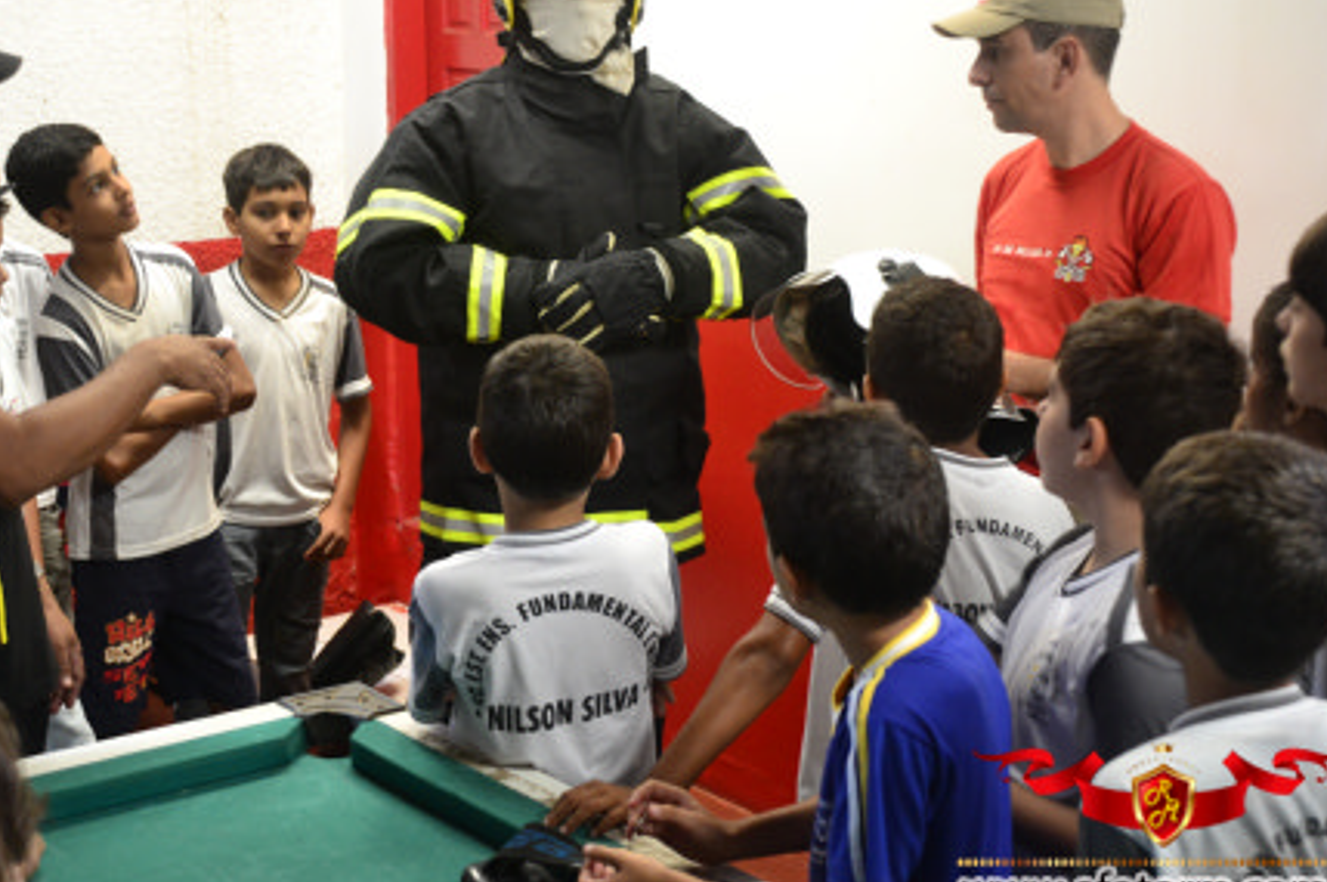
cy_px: 441
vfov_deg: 24.1
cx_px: 634
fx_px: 2062
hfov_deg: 35.7
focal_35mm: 56
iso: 1600
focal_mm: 32
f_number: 4.2
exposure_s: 1/50
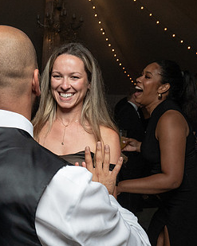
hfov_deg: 30.1
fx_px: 357
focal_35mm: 49
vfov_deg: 37.9
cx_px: 39
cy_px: 152
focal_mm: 17
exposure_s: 1/250
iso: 2000
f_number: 5.6
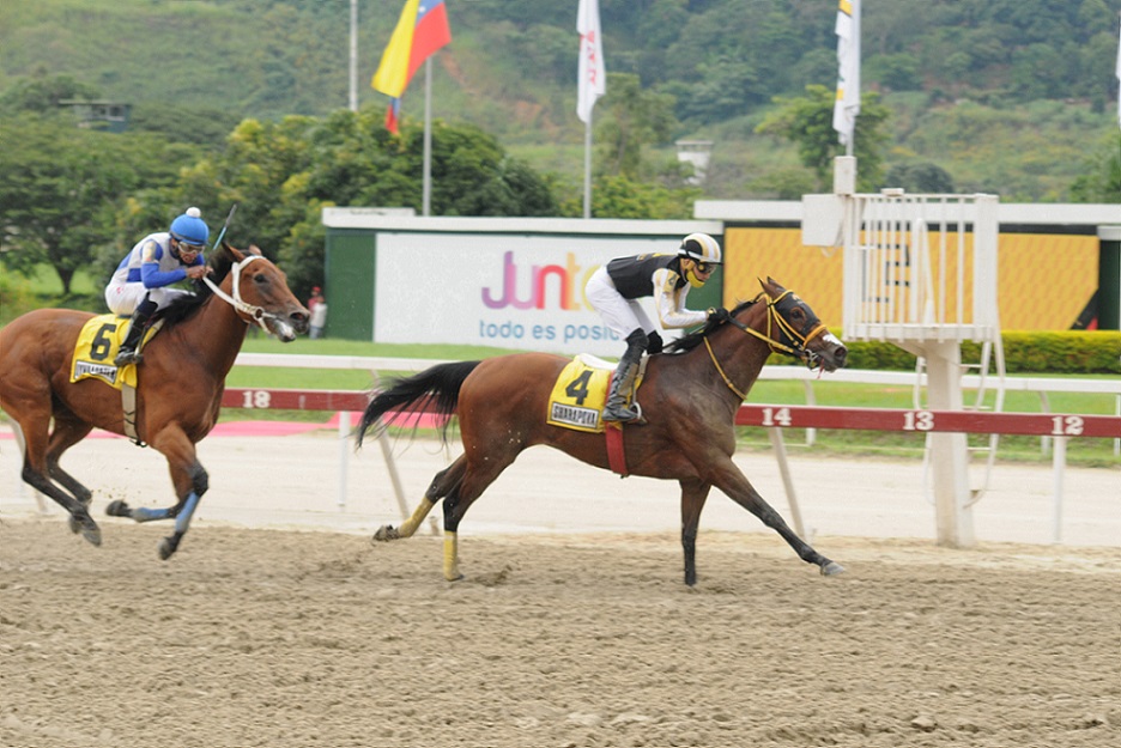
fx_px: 4673
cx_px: 560
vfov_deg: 9.2
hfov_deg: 13.7
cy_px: 374
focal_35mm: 150
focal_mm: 100
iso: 500
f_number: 6.3
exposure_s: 1/320
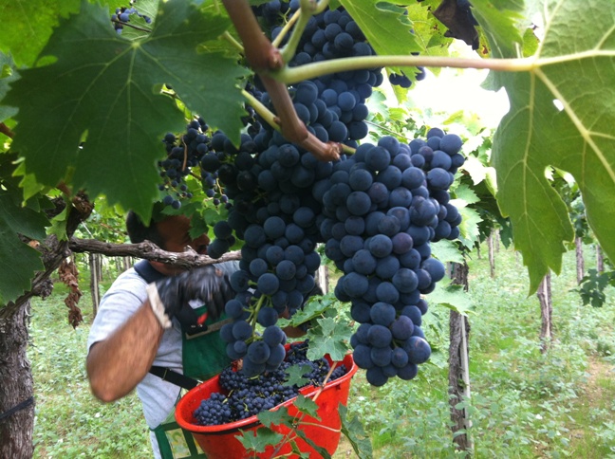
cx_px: 308
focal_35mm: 35
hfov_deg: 52.7
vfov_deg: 40.6
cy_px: 230
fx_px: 621
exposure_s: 1/60
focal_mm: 3.85
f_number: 2.8
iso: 80
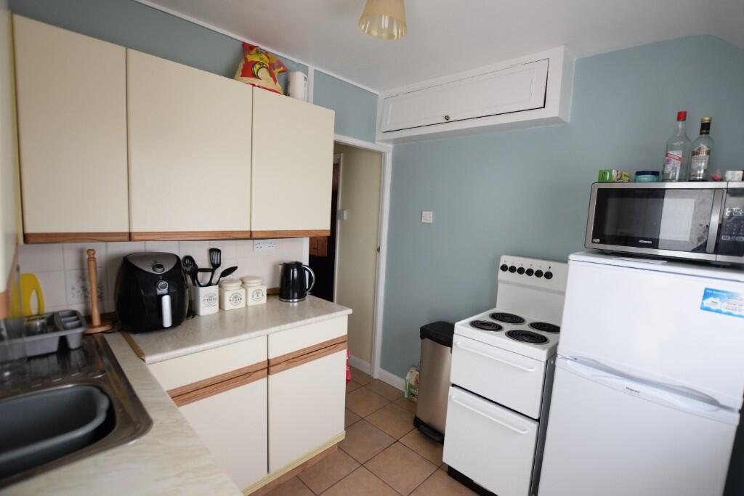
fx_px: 341
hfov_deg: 95.0
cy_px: 248
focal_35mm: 16
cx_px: 372
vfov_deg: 72.1
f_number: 3.5
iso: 220
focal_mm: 11
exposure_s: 1/15
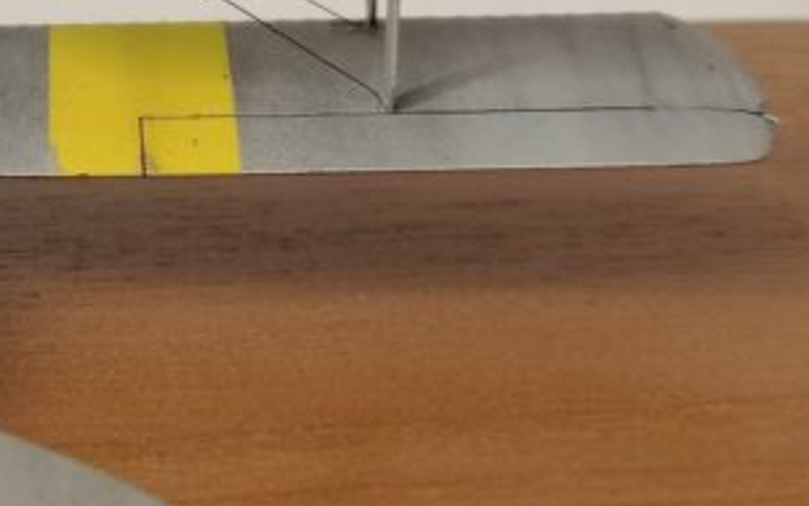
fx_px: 2602
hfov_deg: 16.8
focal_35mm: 118
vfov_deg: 11.0
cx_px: -184
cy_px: 32
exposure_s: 1/33.3
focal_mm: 3.95
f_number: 1.8
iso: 250
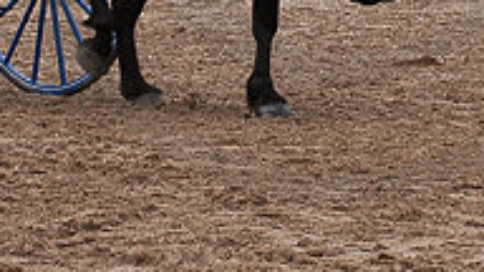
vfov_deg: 3.7
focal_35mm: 329
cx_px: 325
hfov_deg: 6.6
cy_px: -132
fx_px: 4222
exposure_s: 1/1000
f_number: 5.6
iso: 1600
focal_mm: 120
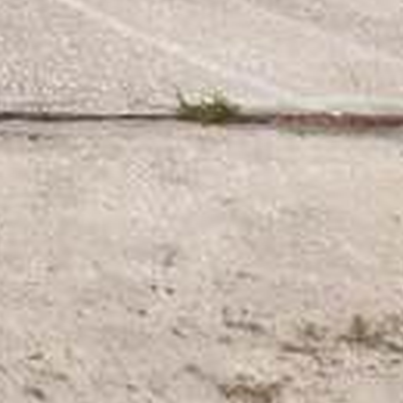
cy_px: -657
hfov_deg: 10.2
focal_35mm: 150
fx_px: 1976
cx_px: -542
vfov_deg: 9.8
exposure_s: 1/2054
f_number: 1.8
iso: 20
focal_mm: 5.4
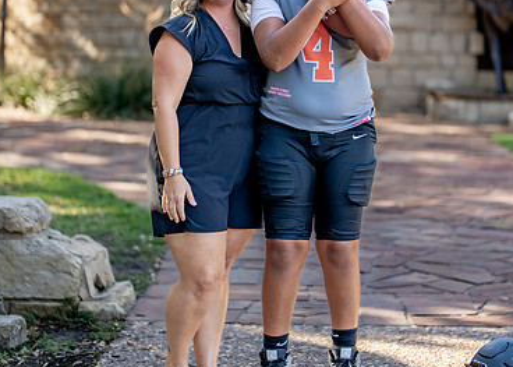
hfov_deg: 21.4
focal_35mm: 93
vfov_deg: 15.4
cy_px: 122
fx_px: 1355
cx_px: 315
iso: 100
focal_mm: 50
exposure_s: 1/1000
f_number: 1.2
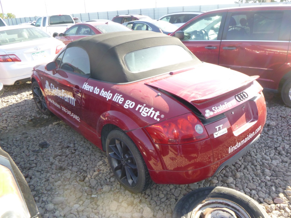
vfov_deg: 54.9
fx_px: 210
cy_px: 109
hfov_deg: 69.4
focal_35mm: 25
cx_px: 146
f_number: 3.9
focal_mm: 4.5
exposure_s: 1/100
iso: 100
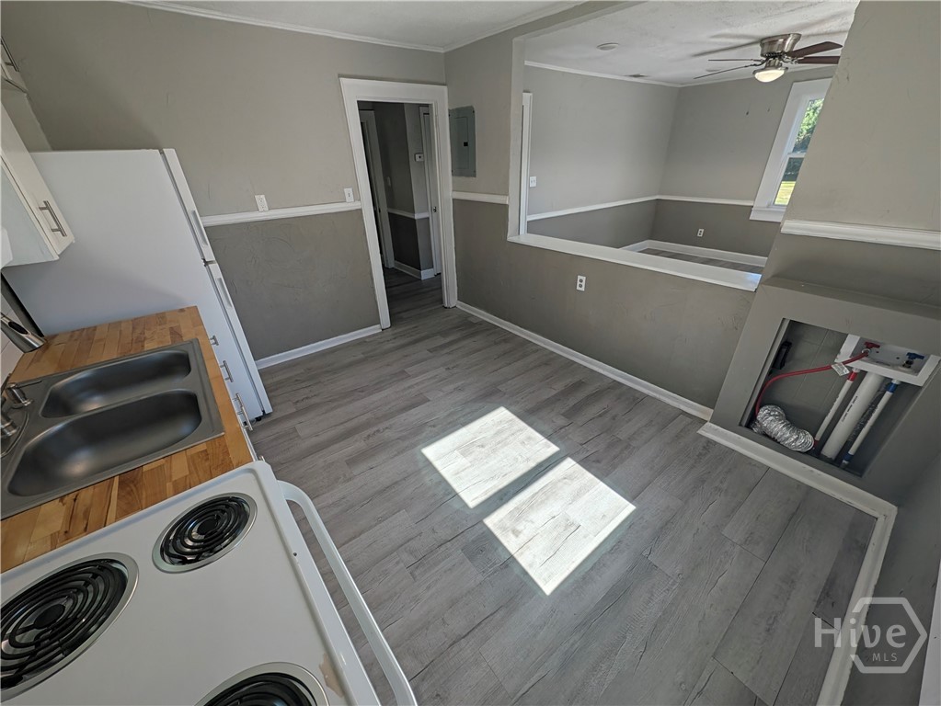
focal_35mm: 12
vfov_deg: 94.5
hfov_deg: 110.5
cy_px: 353
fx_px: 326
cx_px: 470
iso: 38
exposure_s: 1/1147
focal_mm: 2.02
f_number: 1.7
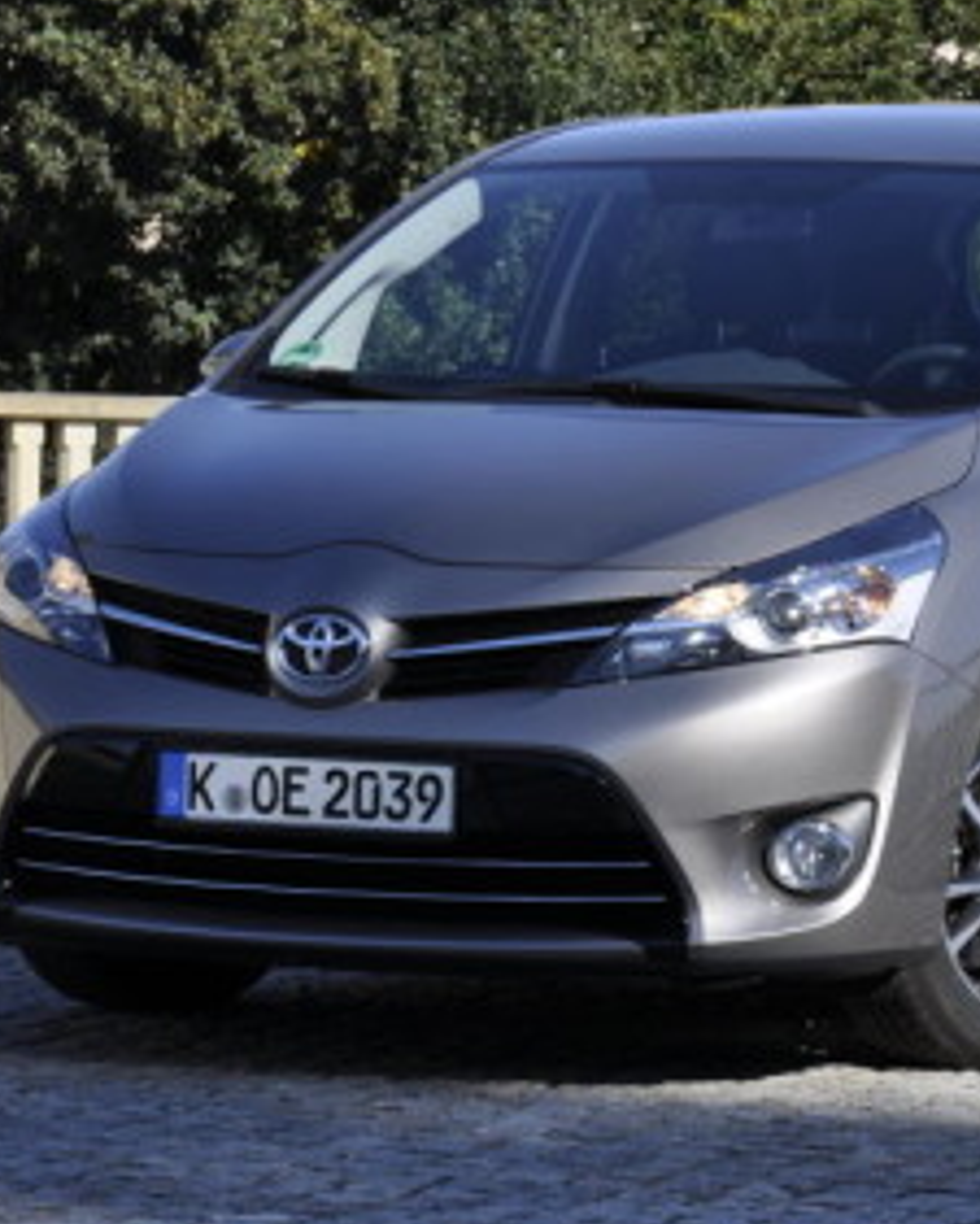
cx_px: 649
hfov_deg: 7.3
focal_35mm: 211
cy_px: 627
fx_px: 7646
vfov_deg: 9.2
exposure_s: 1/320
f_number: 9
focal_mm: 70
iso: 200
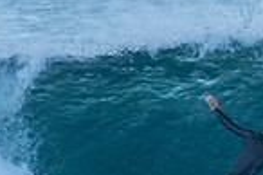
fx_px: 21724
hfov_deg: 0.7
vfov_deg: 0.5
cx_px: 385
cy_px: 219
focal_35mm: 2977
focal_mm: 500
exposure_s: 1/1600
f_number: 5.6
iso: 1250
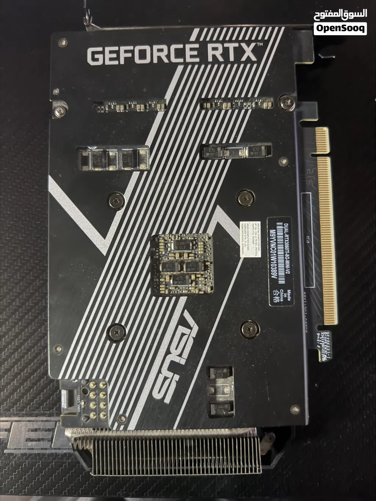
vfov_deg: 71.6
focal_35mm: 24
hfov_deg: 56.8
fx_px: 348
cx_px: 188
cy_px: 250
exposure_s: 1/25
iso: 800
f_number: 1.78
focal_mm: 6.76
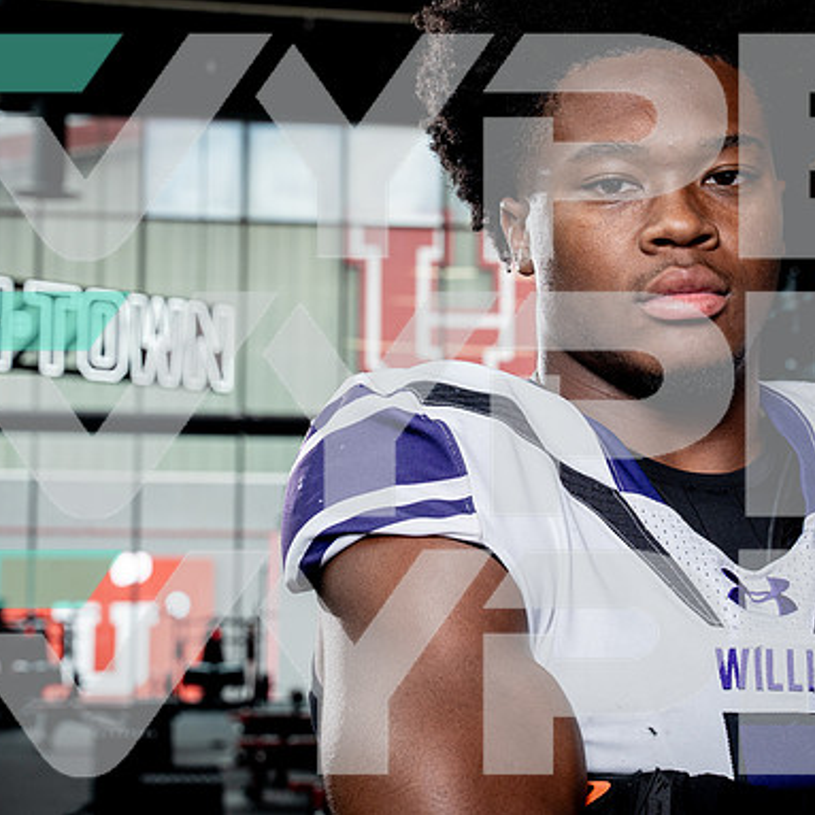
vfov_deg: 19.3
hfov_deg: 19.3
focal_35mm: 90
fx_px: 2397
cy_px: 405
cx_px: 449
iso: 640
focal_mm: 70
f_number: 8
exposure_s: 1/250
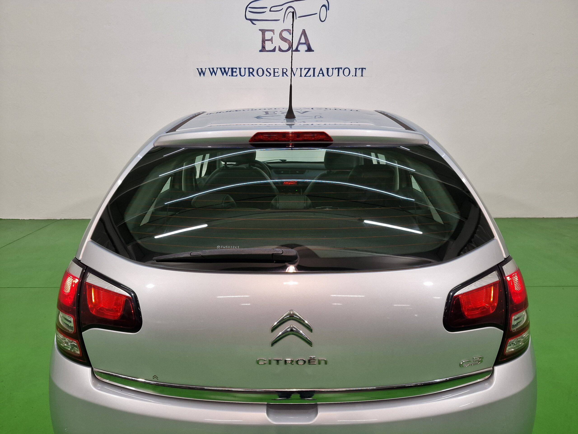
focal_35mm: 23
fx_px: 384
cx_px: 289
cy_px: 217
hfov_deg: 73.9
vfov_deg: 58.9
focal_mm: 6.4
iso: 80
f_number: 1.8
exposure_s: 1/100
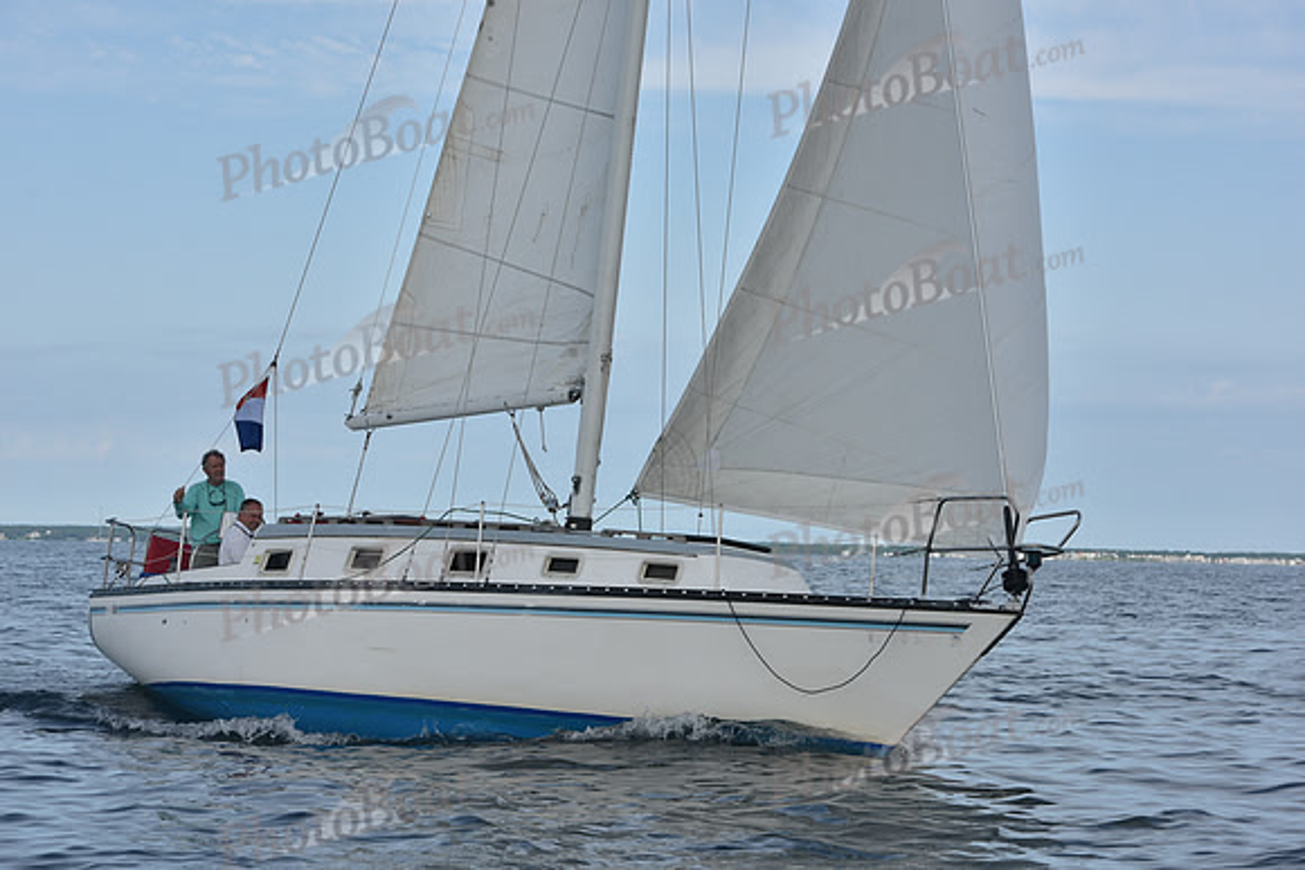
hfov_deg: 21.5
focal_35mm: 95
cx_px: 652
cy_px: 435
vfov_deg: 14.4
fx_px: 3444
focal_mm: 95
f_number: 9
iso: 320
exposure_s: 1/1000
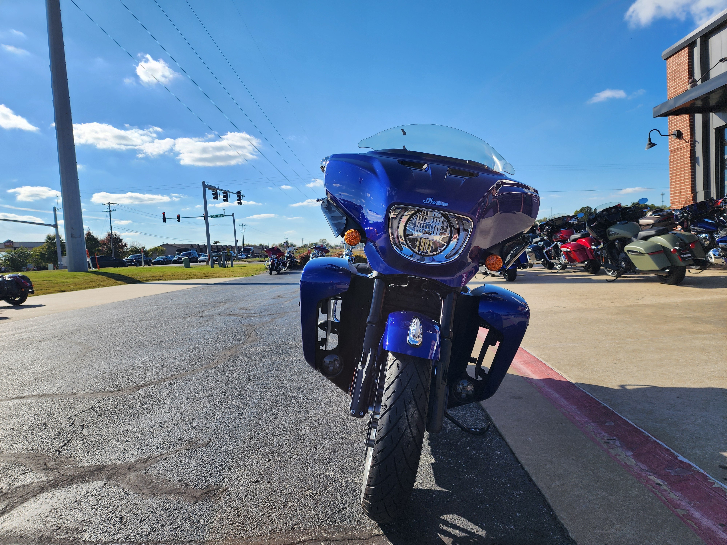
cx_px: 364
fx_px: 483
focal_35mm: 23
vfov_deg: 58.9
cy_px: 272
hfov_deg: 73.9
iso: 12
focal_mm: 6.4
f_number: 1.8
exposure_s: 1/1406
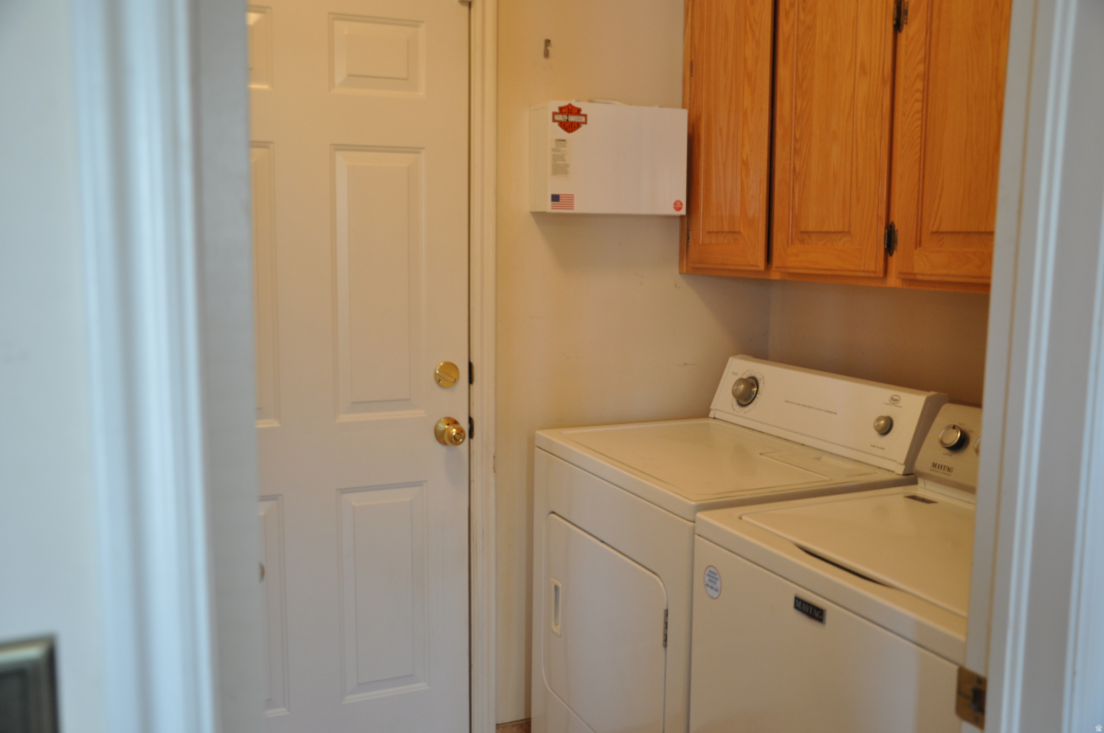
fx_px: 1011
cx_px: 552
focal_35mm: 33
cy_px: 366
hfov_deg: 57.3
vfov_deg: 39.9
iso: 400
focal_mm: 22
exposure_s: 1/25
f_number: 5
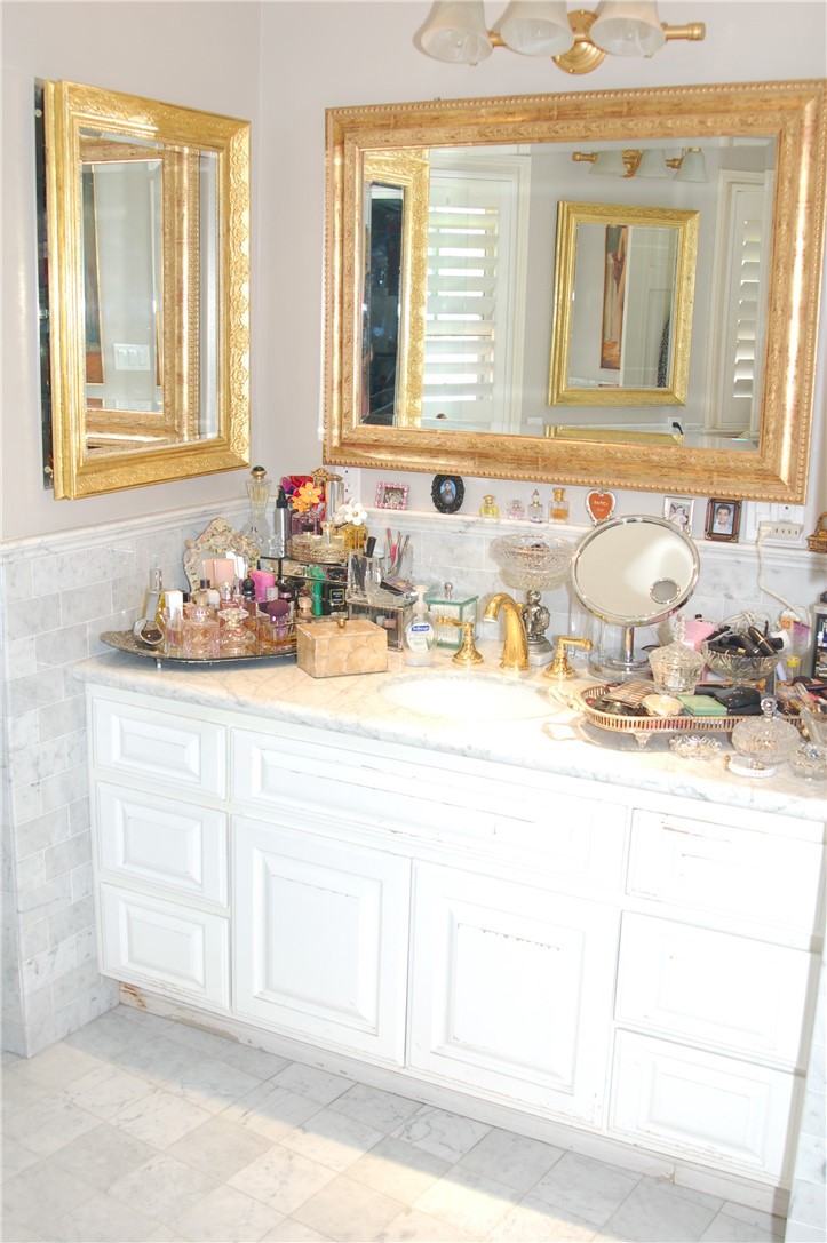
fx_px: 1242
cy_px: 622
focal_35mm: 36
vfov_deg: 53.2
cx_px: 414
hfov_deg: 36.8
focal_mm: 24
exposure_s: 1/60
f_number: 4
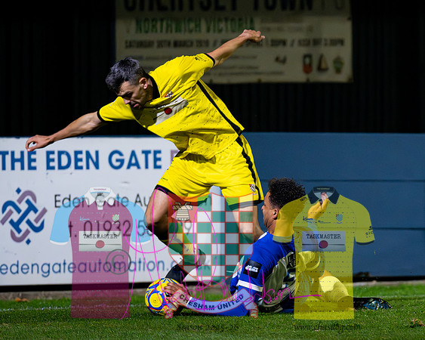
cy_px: 157
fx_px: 6156
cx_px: 352
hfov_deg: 4.0
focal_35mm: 490
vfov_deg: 3.2
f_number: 2.8
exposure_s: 1/1250
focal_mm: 300
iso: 8000
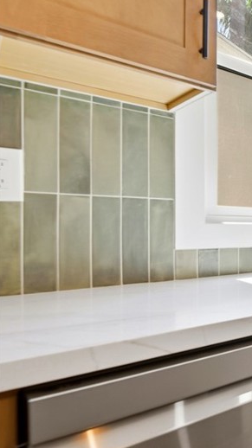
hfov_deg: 23.3
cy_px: 224
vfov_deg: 66.1
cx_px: 440
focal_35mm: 29
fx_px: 345
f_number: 6.3
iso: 320
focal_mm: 14
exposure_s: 1/2000
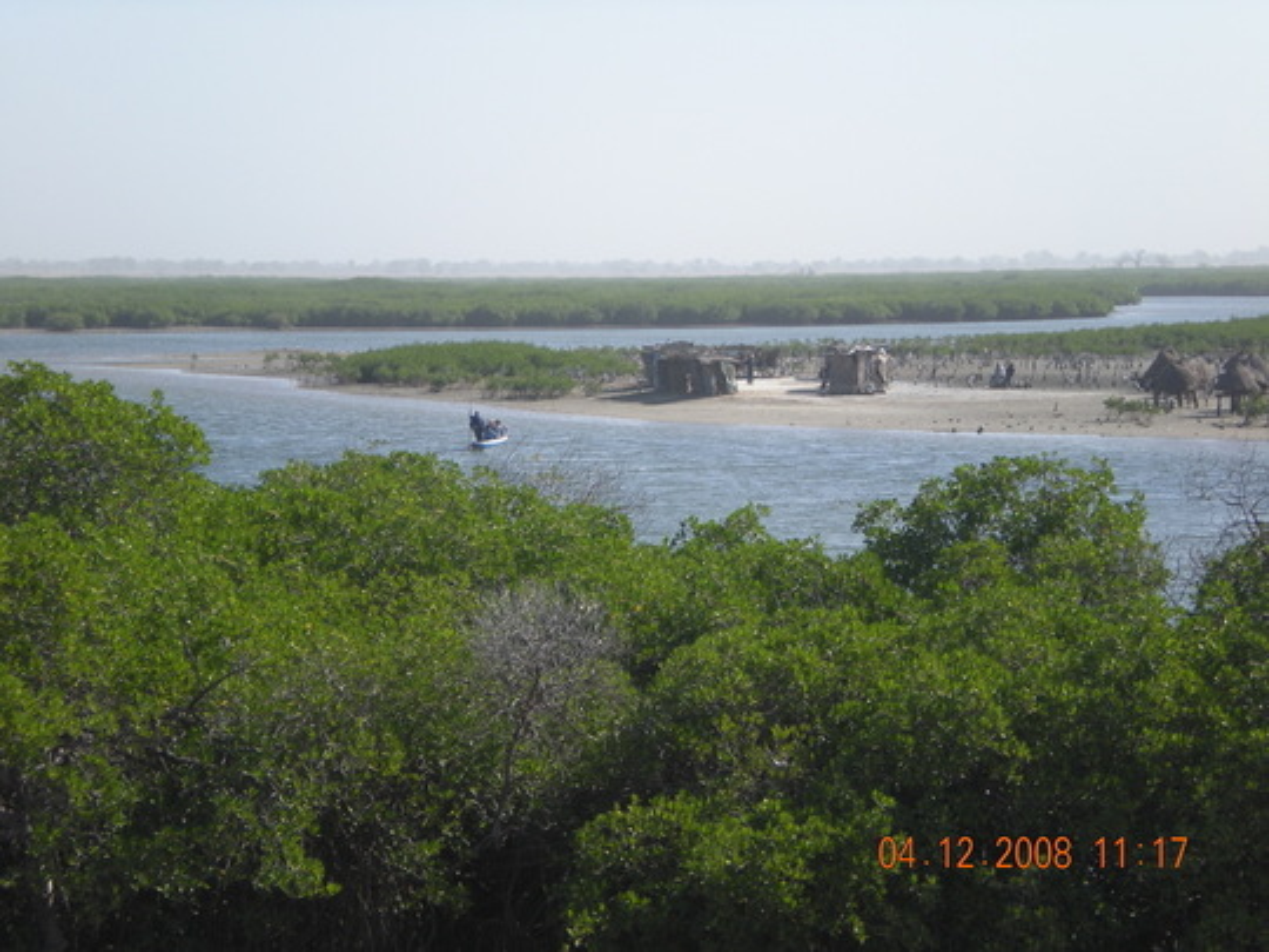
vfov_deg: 13.0
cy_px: 476
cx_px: 634
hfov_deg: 17.3
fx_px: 4179
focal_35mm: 114
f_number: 5.9
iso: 64
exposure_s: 1/225
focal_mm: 18.9
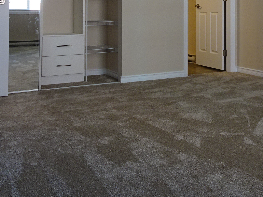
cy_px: 7
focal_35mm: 48
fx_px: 365
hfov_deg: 39.1
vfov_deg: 28.6
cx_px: 178
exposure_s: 1/30
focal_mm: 4.1
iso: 125
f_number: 3.5
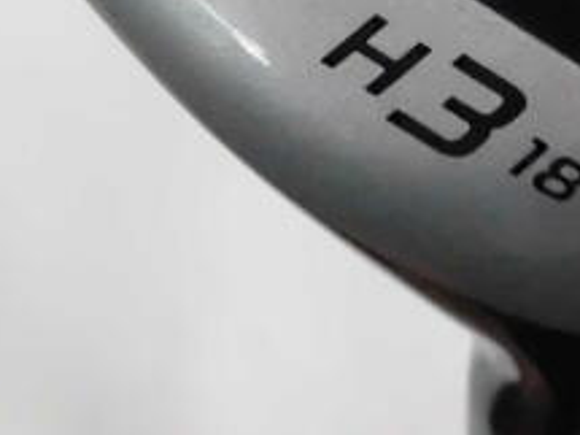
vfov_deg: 12.5
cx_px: 432
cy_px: -376
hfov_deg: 18.3
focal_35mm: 107
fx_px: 1792
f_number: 3.1
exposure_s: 1/200
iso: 800
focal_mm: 4.3
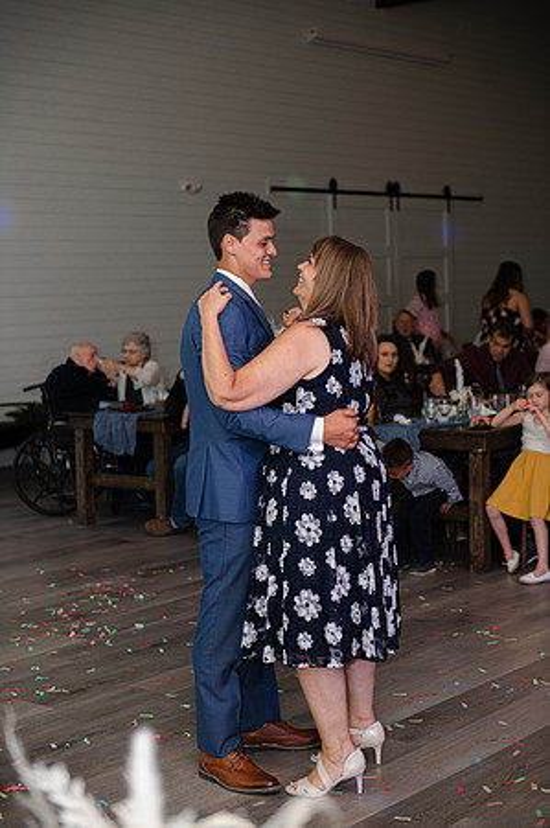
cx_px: 275
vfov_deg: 32.4
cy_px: 414
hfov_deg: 21.9
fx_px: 1424
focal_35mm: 62
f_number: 2.8
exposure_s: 1/160
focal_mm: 62
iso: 400
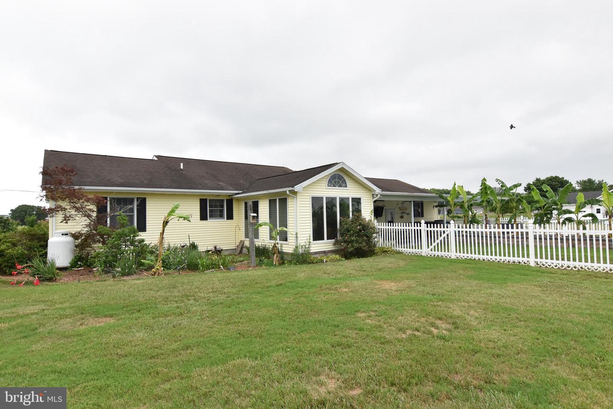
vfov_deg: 67.5
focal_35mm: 18
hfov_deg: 90.0
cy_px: 204
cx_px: 306
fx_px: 307
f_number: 10
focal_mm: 12
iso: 800
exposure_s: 1/400
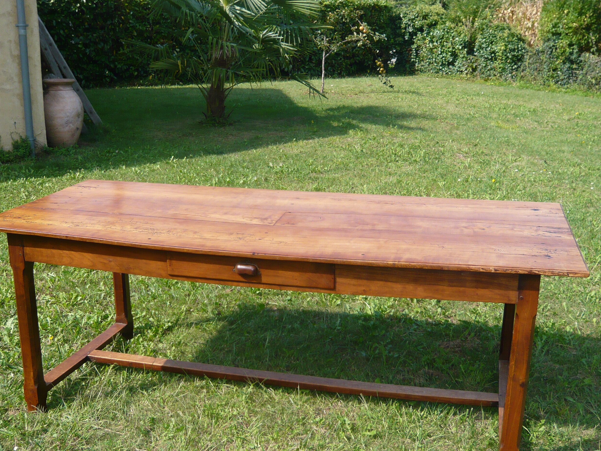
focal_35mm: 42
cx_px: 299
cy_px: 272
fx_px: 729
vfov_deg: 34.2
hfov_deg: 44.8
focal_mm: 5.5
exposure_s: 1/640
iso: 100
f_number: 3.1
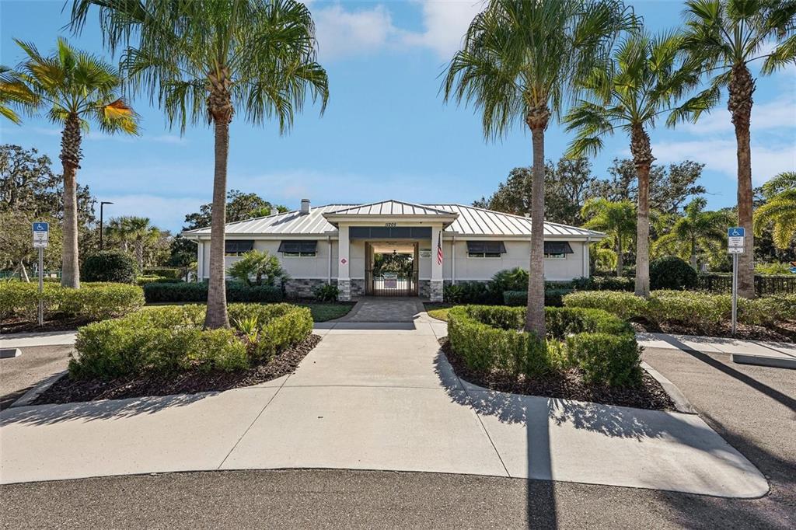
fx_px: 354
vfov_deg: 73.7
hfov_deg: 96.8
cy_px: 265
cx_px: 398
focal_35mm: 16
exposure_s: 1/1000
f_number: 9
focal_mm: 16
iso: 400
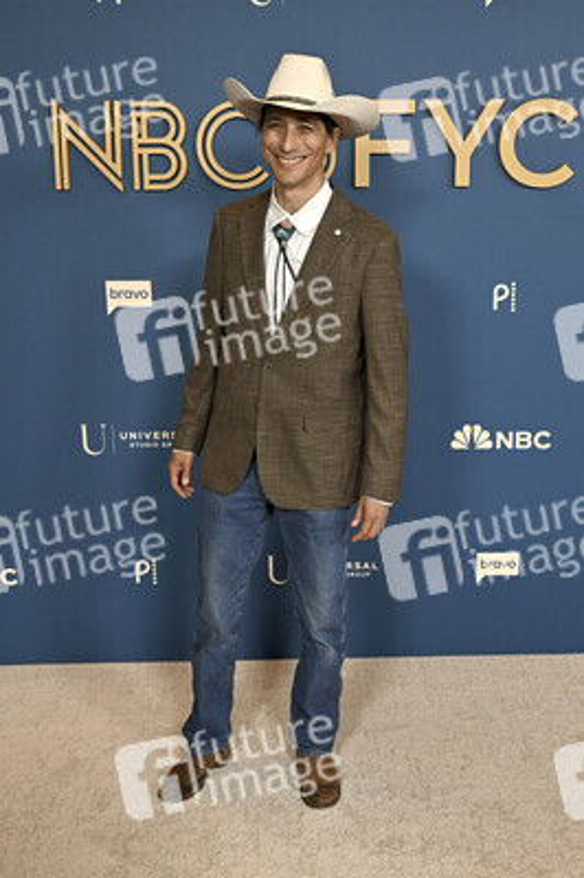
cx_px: 292
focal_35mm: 39
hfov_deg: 34.2
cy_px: 439
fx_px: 951
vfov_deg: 49.6
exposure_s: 1/320
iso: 2000
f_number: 5.6
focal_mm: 39
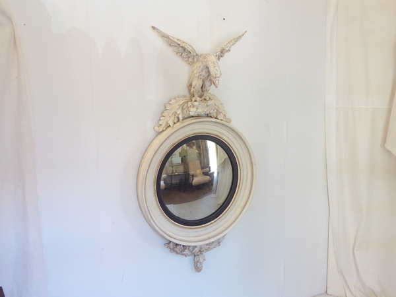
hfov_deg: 50.1
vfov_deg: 38.7
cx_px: 198
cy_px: 148
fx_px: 423
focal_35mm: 37
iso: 400
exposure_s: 1/20
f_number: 3.7
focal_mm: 6.7
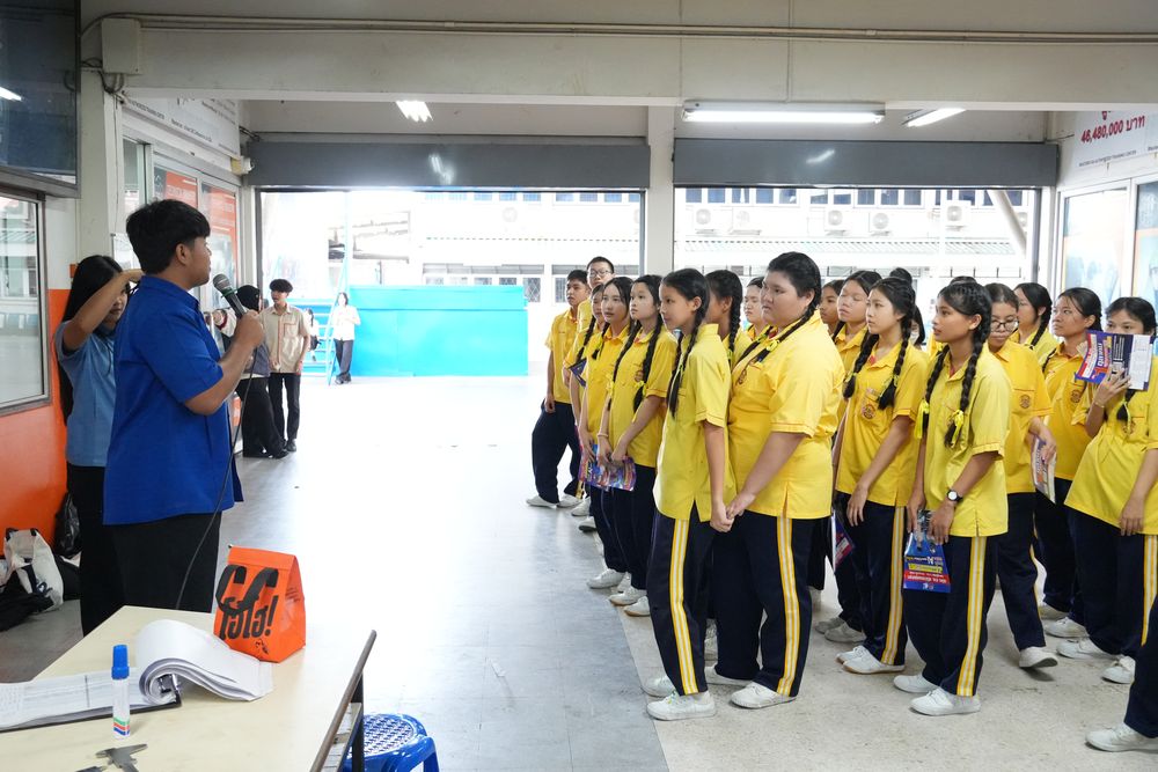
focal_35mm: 33
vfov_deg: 40.0
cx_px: 579
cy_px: 386
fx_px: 1062
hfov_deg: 57.2
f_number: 4.5
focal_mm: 22
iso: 4000
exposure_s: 1/125
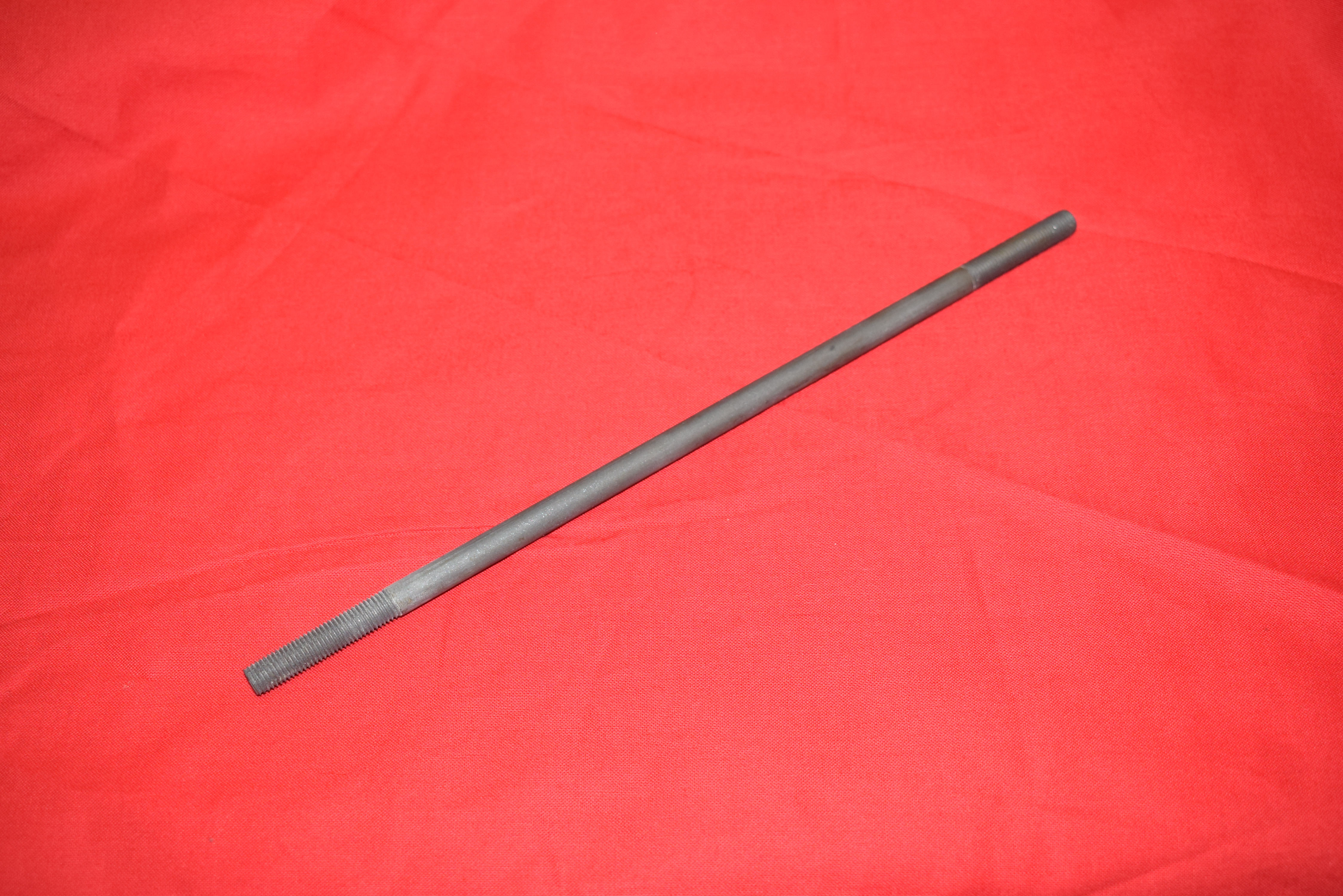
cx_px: 672
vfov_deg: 33.0
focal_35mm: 40
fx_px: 1511
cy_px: 448
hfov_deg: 47.9
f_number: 5.6
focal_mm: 27
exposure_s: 1/125
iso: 800
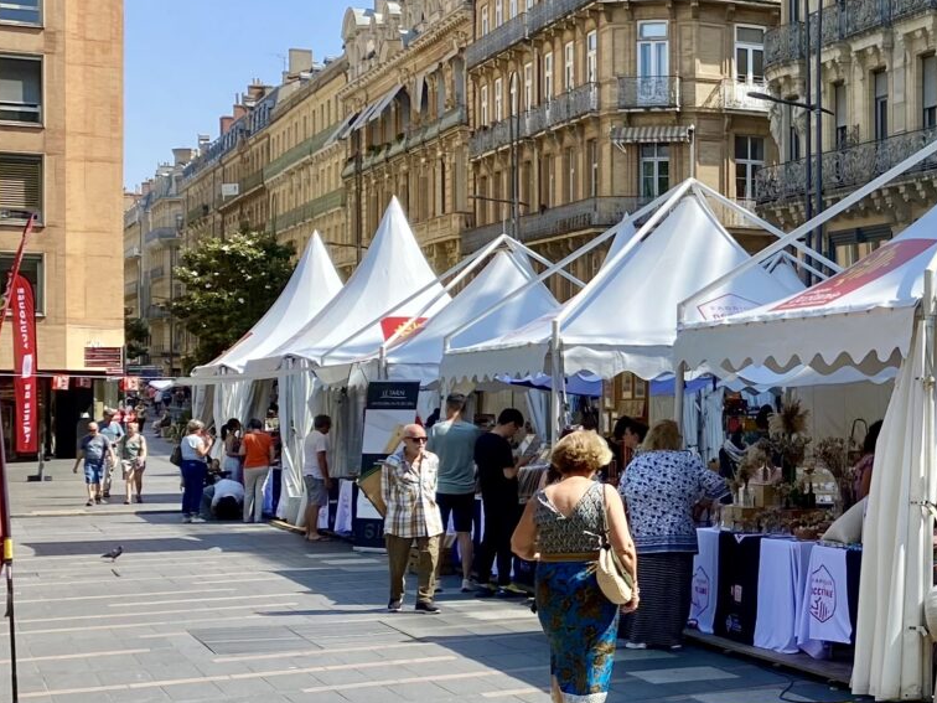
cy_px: 417
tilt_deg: -2.7
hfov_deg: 27.0
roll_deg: -1.3
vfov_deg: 22.2
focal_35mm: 66
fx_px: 1787
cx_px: 1023
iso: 32
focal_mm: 4.25
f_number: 1.8
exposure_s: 1/1543
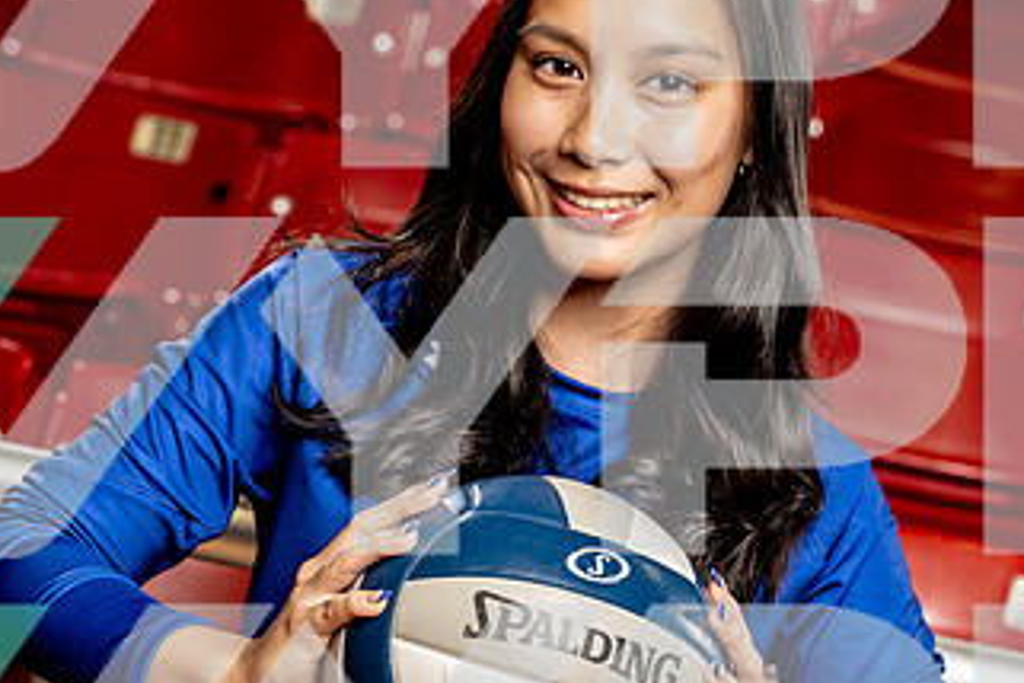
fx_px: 3242
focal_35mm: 114
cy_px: 388
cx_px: 539
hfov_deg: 17.9
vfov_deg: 12.0
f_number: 4
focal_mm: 63
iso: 400
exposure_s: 1/250
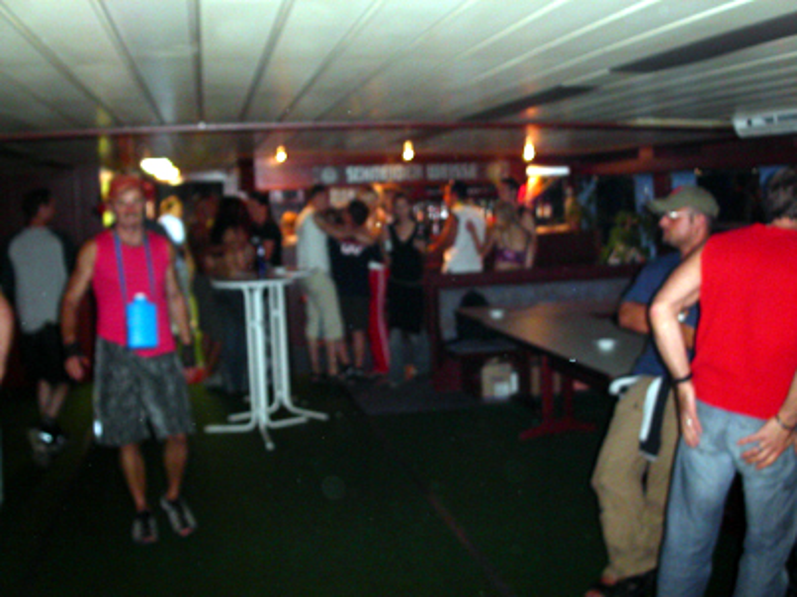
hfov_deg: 49.0
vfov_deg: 37.7
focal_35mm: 38
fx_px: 875
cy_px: 298
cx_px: 398
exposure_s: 1/30
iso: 200
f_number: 2.8
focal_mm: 7.8
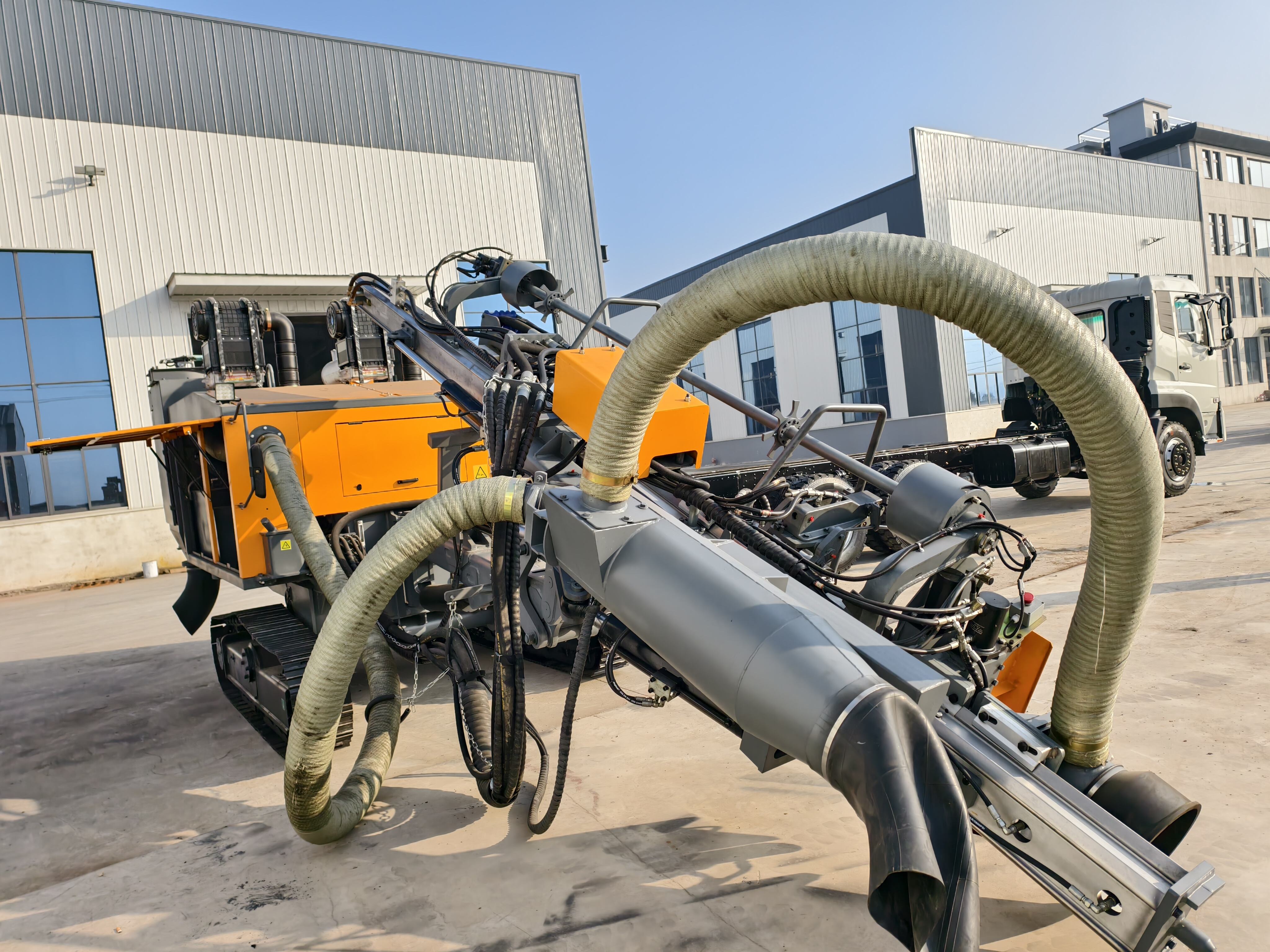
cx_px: 635
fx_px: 844
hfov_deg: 73.9
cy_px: 476
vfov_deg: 58.9
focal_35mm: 23
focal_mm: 6.54
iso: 71
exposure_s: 1/3401
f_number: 1.57
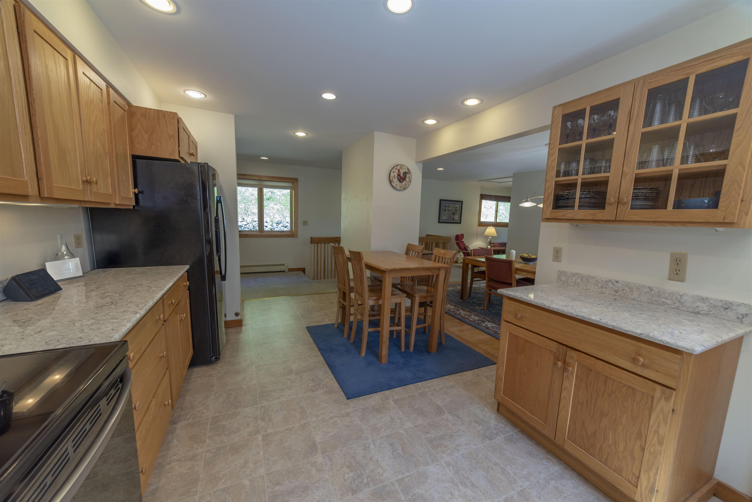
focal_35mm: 14
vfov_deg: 81.2
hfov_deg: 104.2
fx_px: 293
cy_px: 251
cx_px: 376
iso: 250
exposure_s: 1/30
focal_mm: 14
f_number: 6.3
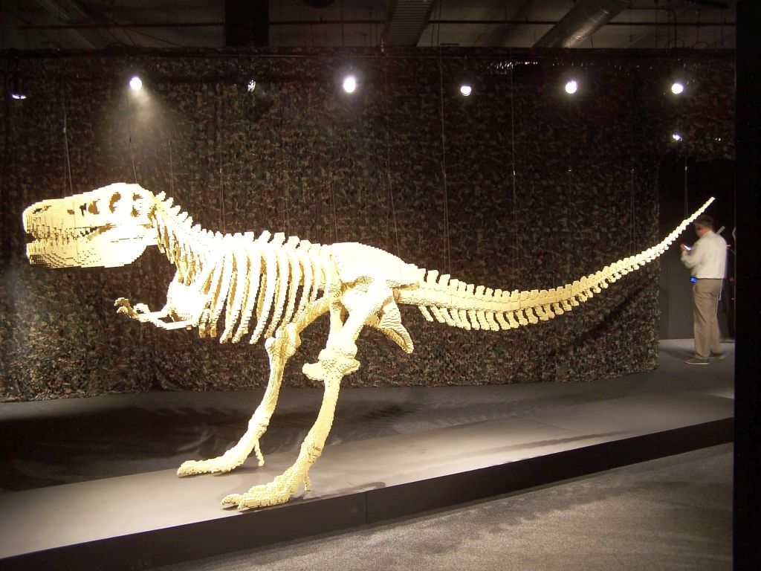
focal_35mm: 38
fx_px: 835
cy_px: 286
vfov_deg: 37.7
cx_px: 380
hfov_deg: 49.0
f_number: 2.8
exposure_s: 1/2
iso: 80
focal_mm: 6.3
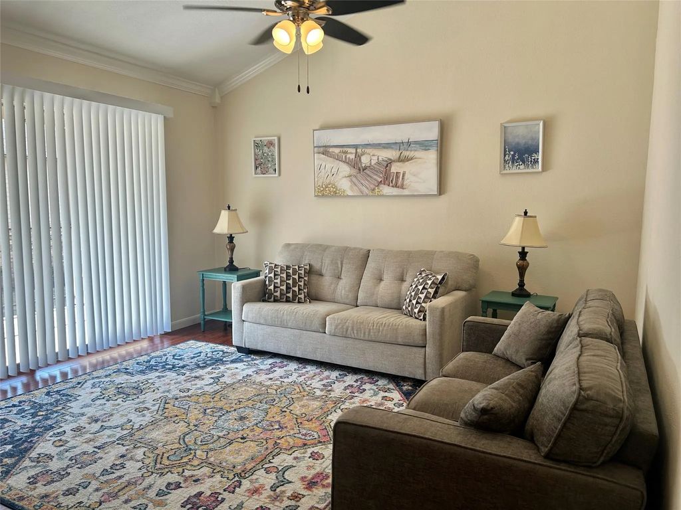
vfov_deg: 53.1
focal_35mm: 26
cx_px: 340
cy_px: 255
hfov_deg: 67.3
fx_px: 511
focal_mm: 5.7
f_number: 1.5
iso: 40
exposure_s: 1/134
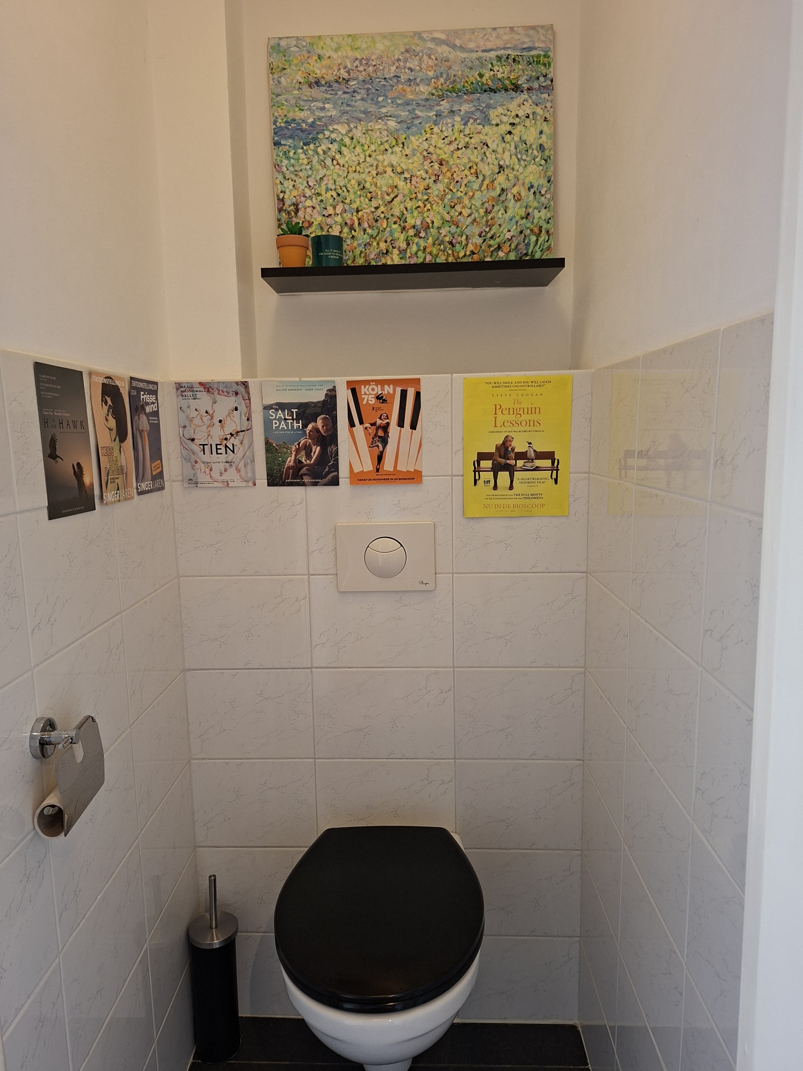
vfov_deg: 73.9
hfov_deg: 58.9
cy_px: 536
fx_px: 711
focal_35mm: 23
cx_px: 402
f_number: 1.8
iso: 160
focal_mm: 5.54
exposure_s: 1/50
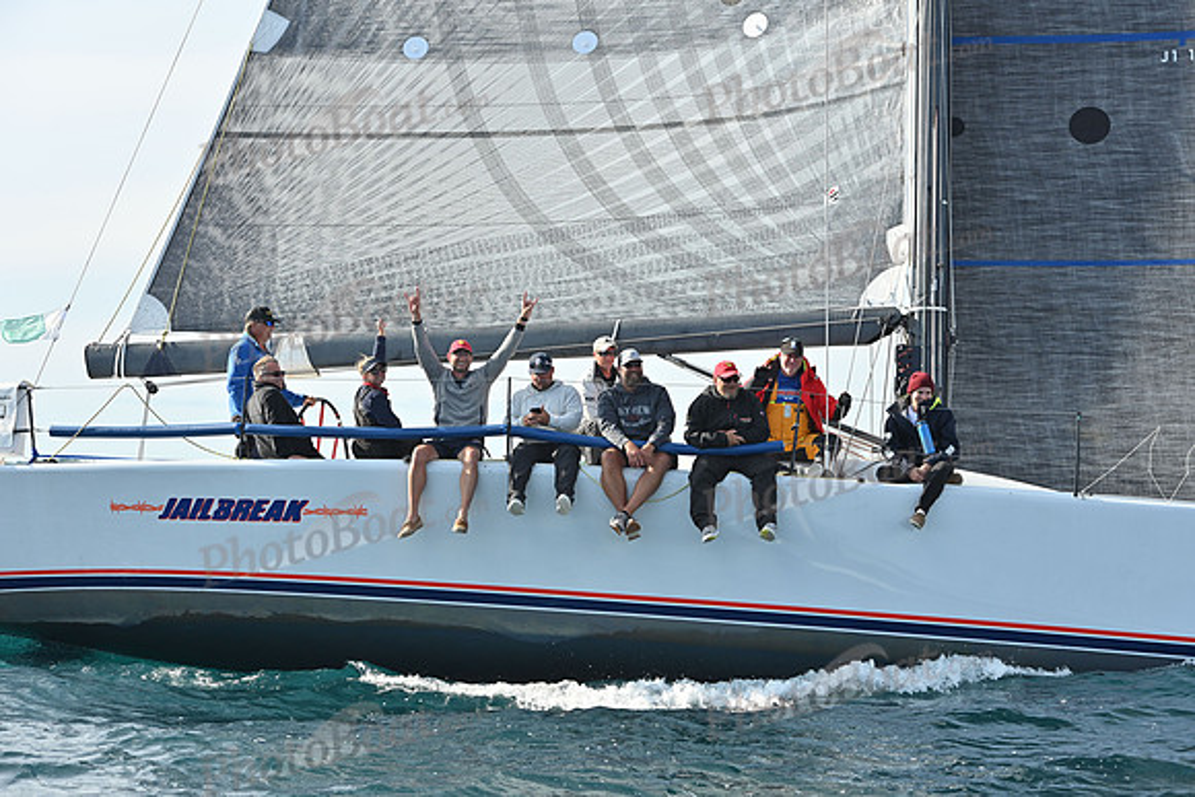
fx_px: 2855
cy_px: 398
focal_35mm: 86
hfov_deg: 23.6
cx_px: 598
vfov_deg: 15.9
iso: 320
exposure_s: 1/1000
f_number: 6.3
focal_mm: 86
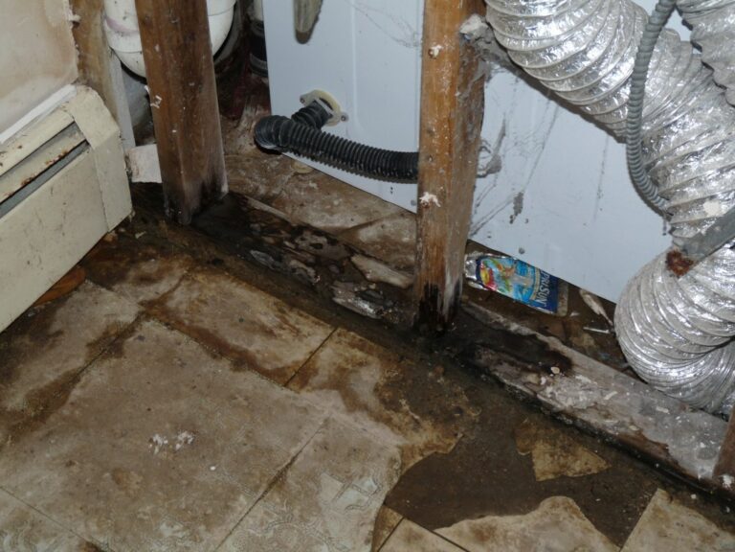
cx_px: 368
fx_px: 1253
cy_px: 276
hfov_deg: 32.7
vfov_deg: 24.8
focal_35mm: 59
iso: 100
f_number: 4.5
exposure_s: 1/30
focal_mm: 10.4
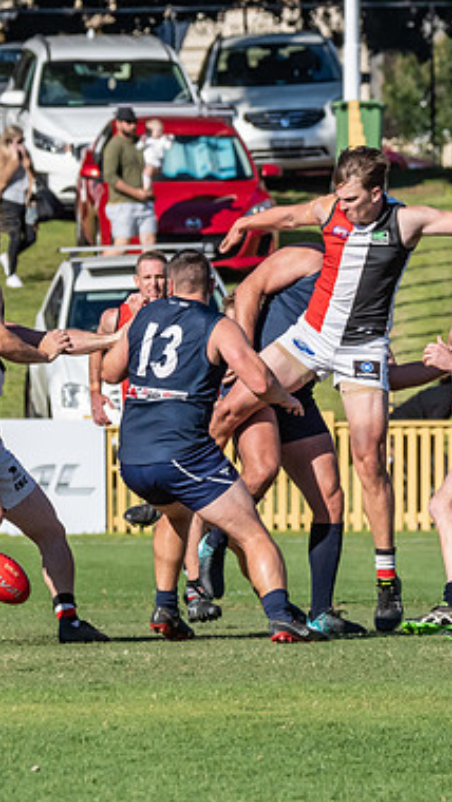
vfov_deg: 2.7
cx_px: 149
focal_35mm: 801
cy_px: 399
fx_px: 17052
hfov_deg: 1.5
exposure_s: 1/3200
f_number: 10
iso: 800
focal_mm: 280
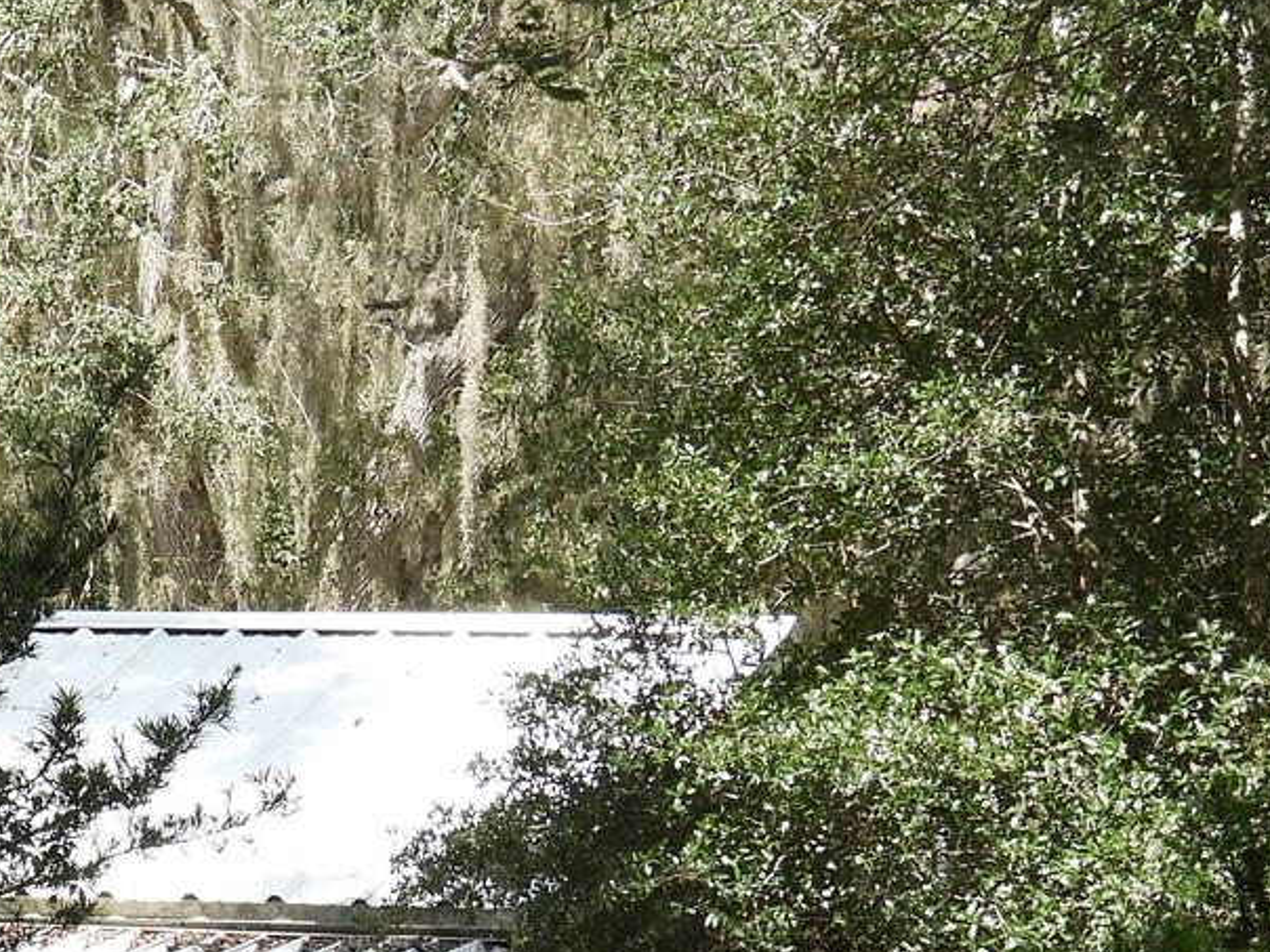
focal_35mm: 225
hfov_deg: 8.7
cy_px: 1065
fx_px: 8255
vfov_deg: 6.6
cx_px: -385
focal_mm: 15.2
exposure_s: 1/320
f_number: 4
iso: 100
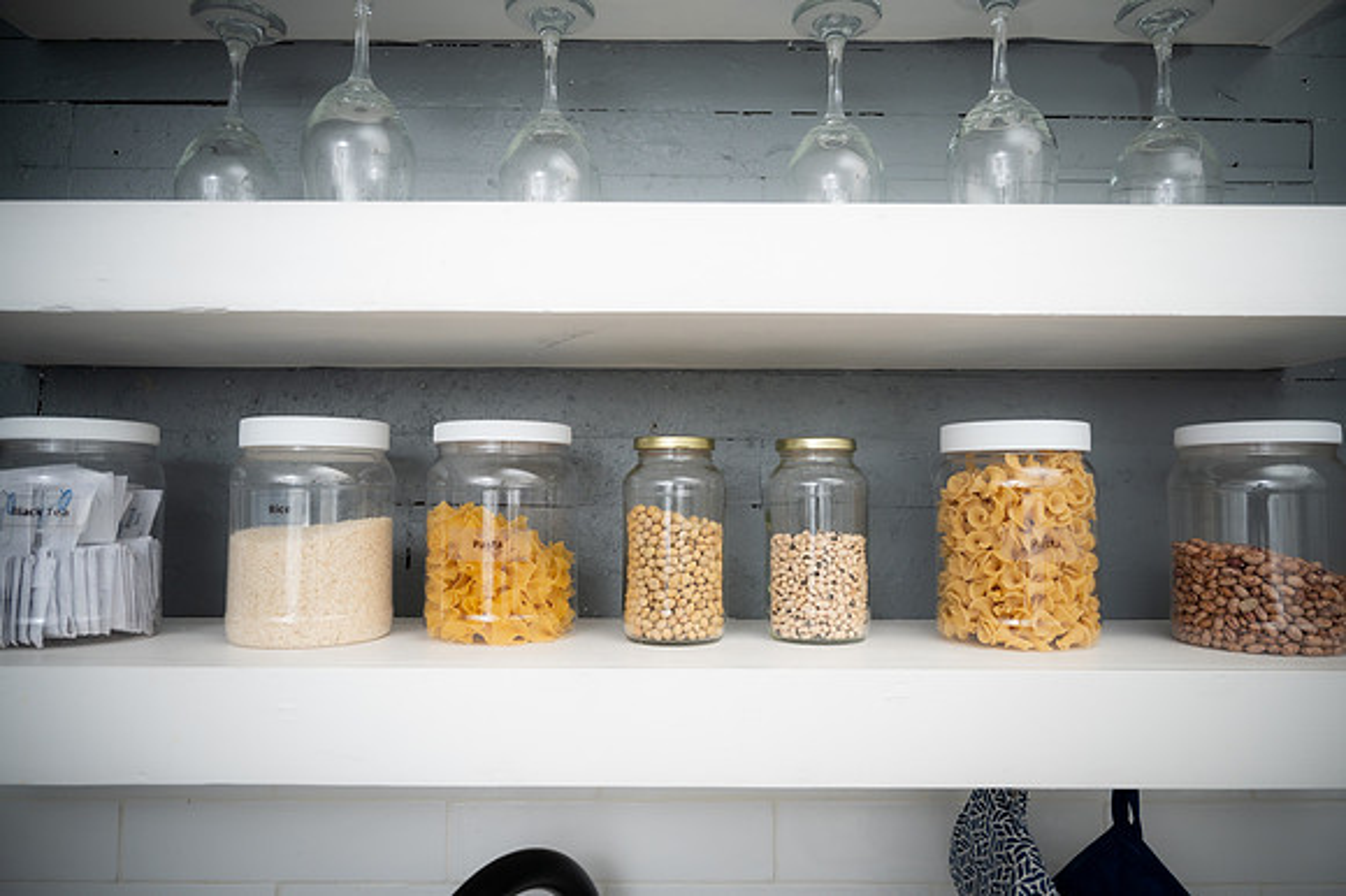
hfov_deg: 73.8
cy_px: 448
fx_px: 897
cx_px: 673
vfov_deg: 53.1
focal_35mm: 24
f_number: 2.8
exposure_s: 1/200
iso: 500
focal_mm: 24
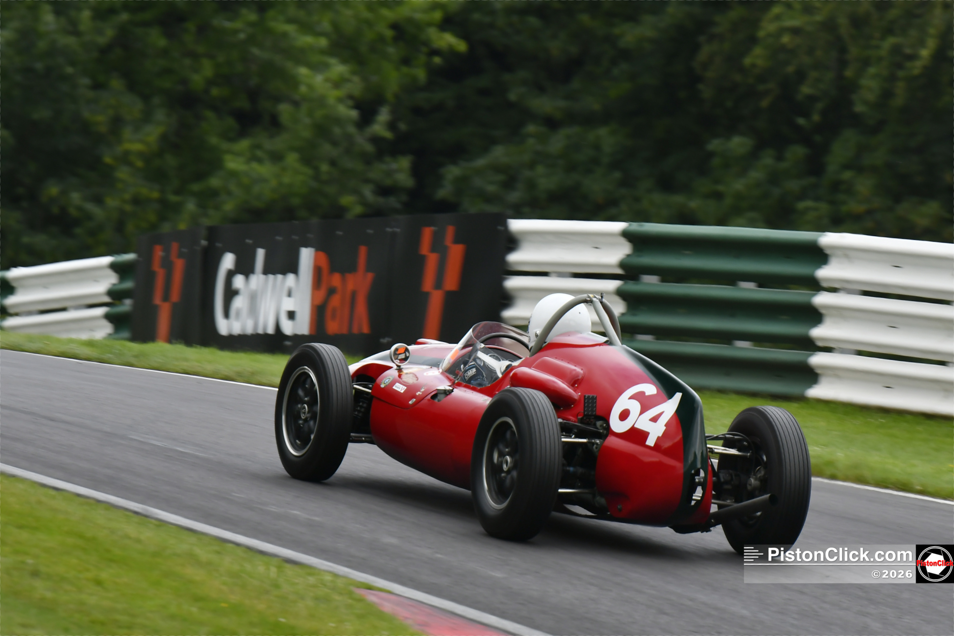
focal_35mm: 420
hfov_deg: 4.9
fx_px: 11128
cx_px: 477
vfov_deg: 3.3
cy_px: 318
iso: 320
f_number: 5.6
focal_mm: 280
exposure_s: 1/320
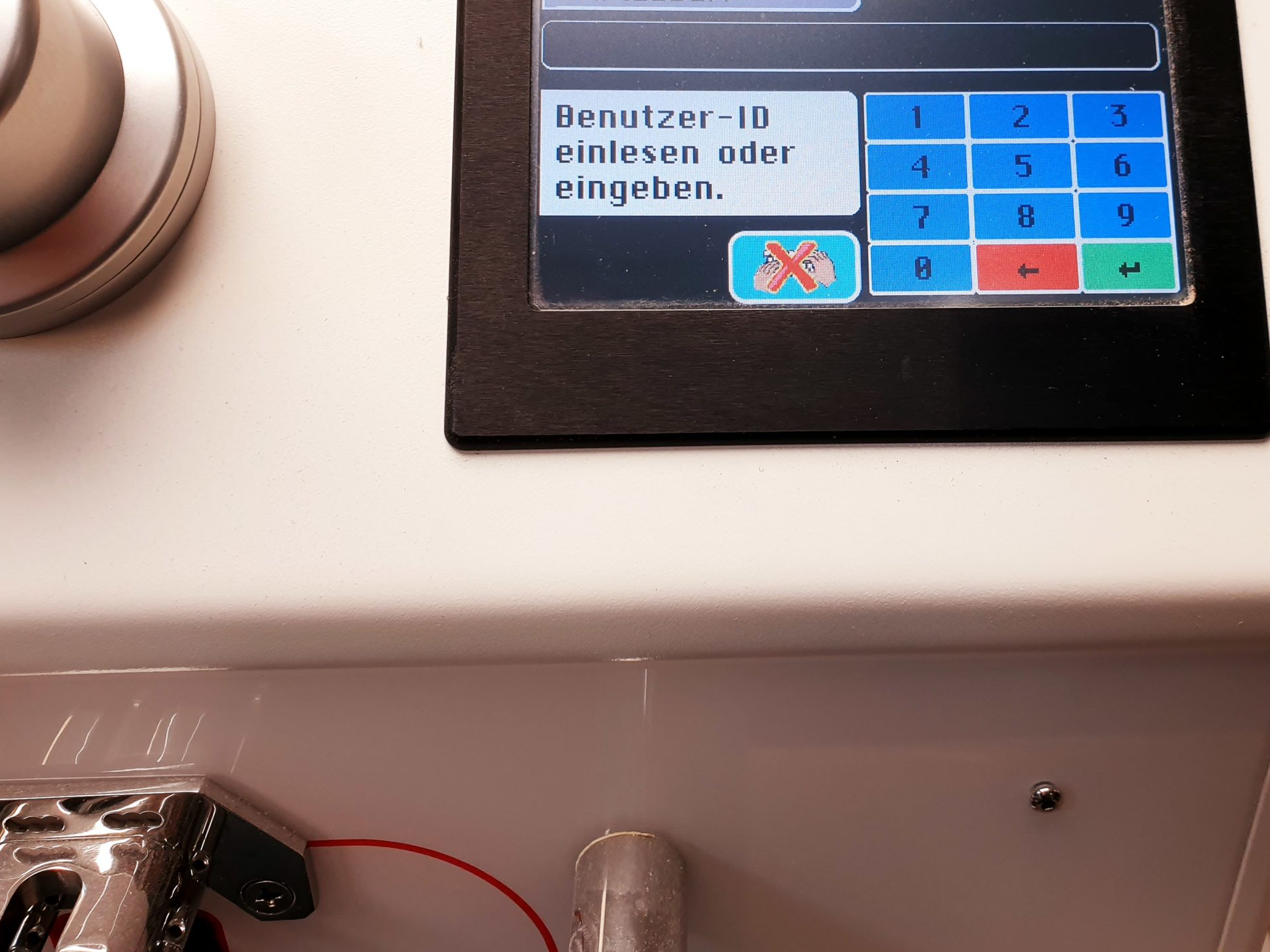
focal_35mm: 35
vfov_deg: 40.4
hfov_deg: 52.0
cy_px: 345
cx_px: 809
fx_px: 1284
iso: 80
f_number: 2.4
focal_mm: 4.3
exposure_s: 1/100
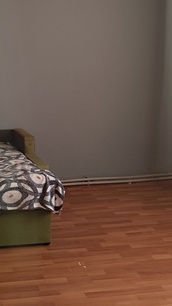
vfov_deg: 35.7
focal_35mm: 57
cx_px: 10
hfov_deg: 20.6
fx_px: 462
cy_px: 74
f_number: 1.65
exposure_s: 1/60
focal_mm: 6.19
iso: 400
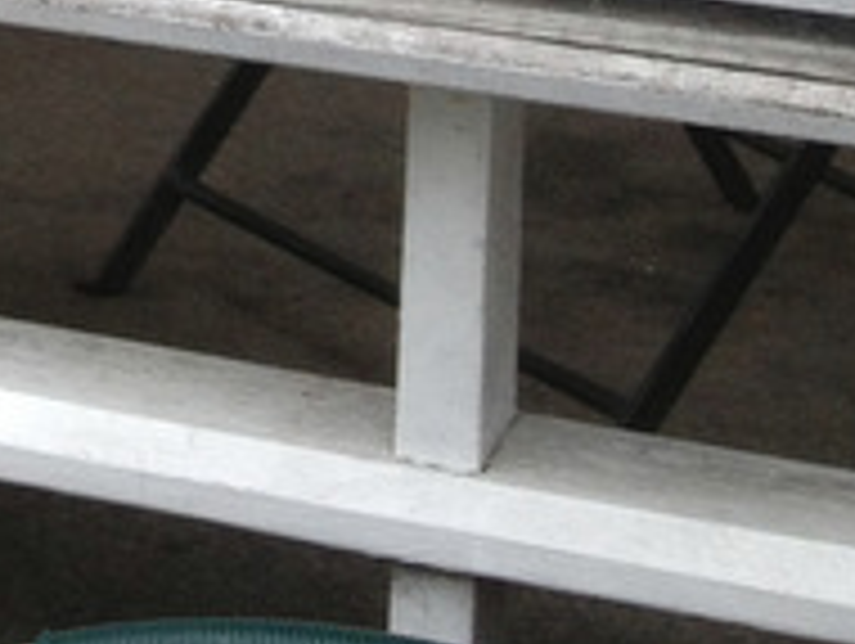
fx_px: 3635
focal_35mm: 147
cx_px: -742
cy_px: 36
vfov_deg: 10.1
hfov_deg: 12.2
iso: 50
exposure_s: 1/263
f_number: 2.4
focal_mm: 4.28
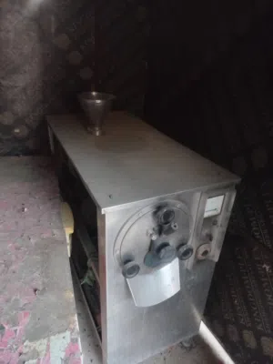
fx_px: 263
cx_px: 136
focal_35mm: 25
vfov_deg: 69.4
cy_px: 182
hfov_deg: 54.9
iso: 1000
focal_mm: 4.6
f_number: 1.8
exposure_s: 1/12
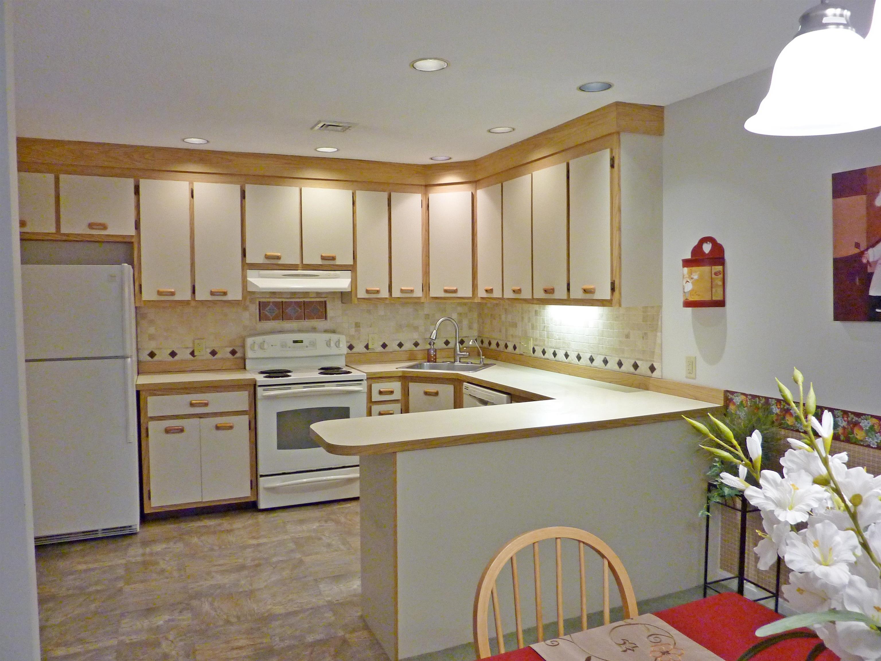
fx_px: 636
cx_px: 440
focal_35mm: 25
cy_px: 330
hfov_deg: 69.4
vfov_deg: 54.9
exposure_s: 1/30
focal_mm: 4.1
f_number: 3.3
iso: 250
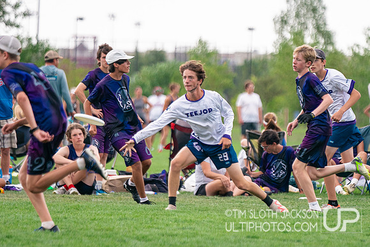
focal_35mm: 363
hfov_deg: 5.7
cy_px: 124
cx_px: 210
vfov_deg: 3.8
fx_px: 3732
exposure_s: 1/2500
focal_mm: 200
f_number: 2.8
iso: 800
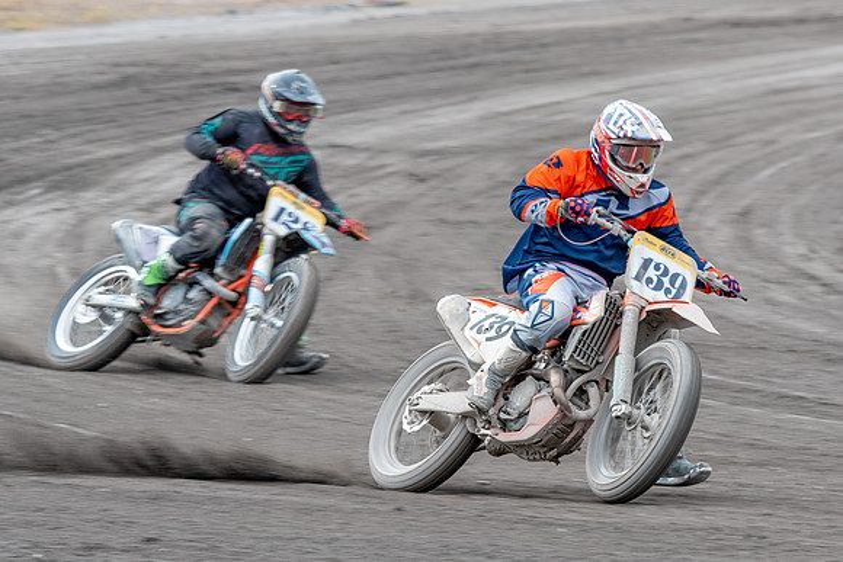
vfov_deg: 2.6
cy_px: 400
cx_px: 524
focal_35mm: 530
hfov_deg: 3.9
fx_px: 12417
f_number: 8
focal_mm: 310
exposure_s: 1/250
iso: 320
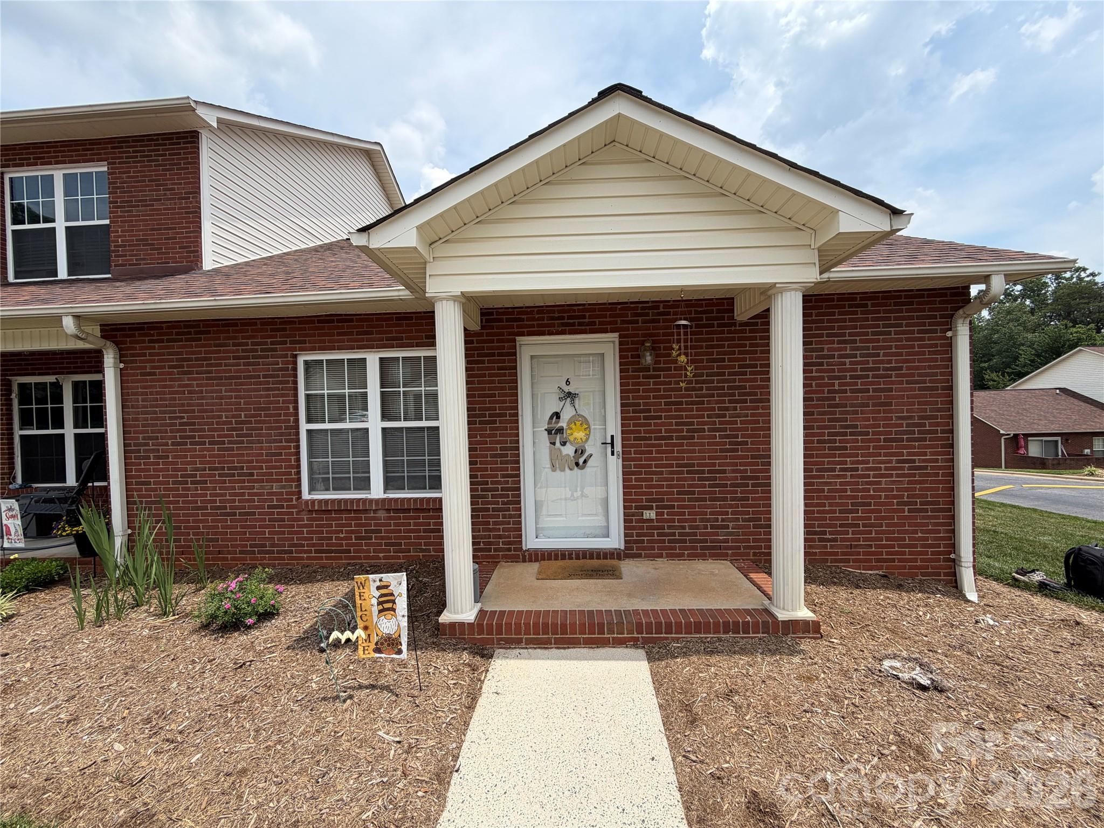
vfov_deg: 85.7
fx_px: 446
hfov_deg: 102.1
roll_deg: +2.1
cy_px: 414
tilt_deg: -1.1
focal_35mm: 14
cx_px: 552
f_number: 2.2
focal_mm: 2.22
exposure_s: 1/901
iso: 20
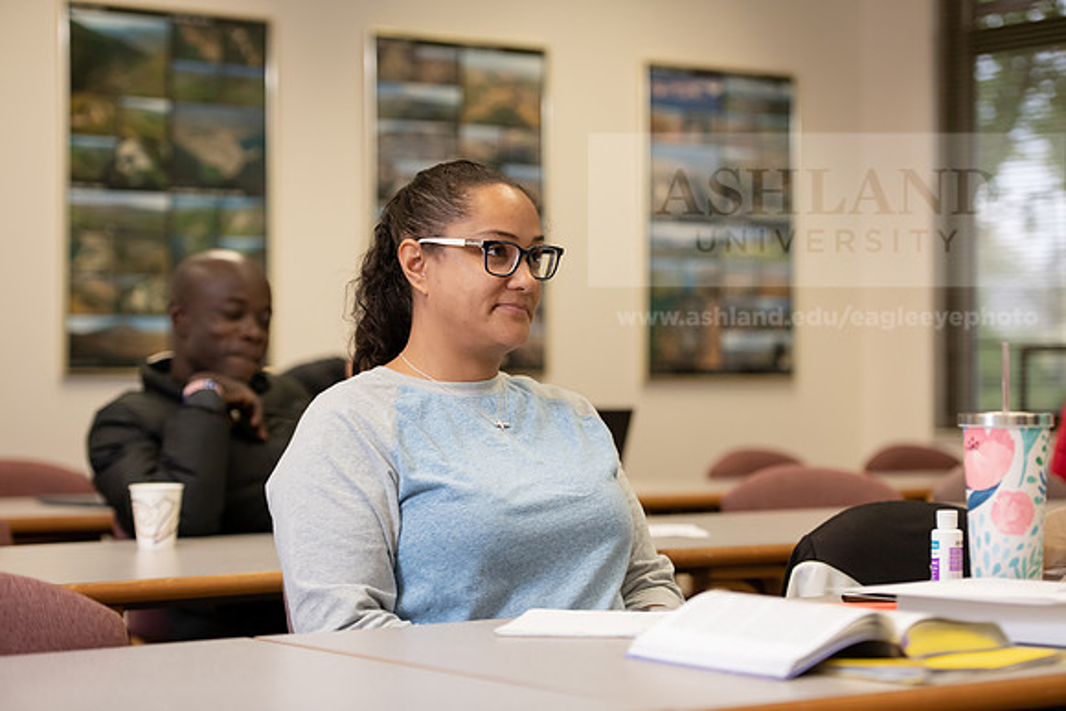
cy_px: 356
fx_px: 2725
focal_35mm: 92
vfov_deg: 14.9
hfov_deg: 22.1
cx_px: 533
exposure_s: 1/200
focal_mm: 92
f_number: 3.2
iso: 1000
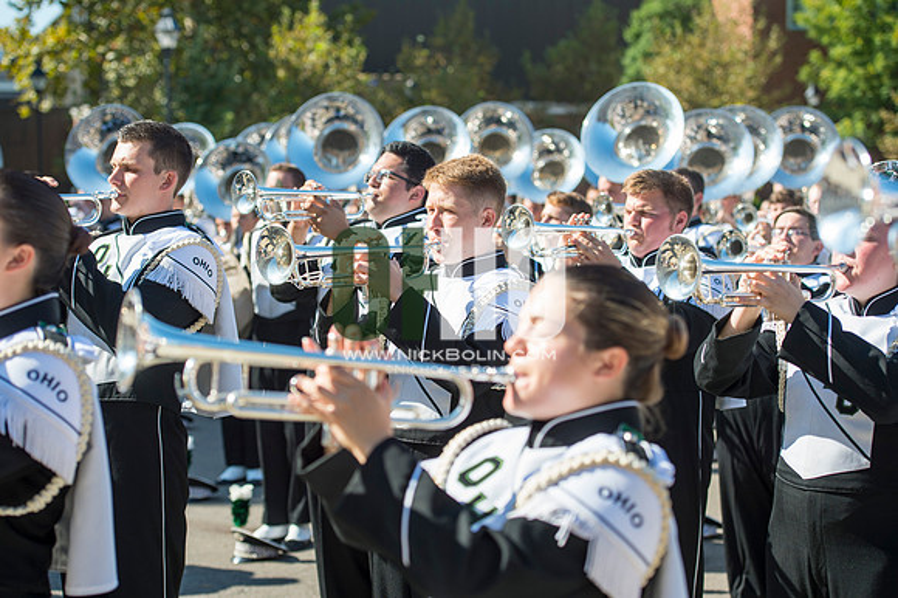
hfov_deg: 26.0
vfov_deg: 17.5
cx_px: 449
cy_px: 299
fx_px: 1944
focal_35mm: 78
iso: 200
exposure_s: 1/1000
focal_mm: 78
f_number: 4.5
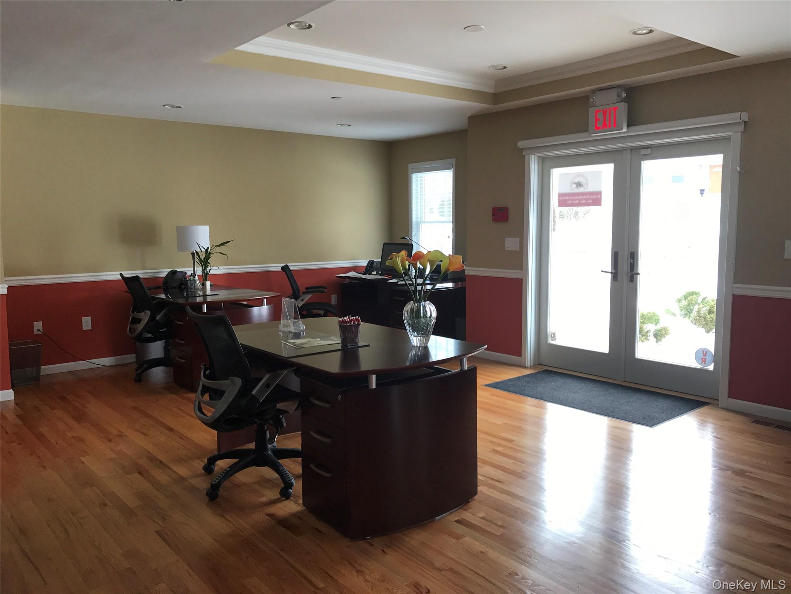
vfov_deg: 49.7
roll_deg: -0.2
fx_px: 640
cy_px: 297
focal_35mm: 28
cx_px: 396
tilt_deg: -5.9
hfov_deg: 63.4
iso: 32
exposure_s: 1/60
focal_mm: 3.99
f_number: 1.8
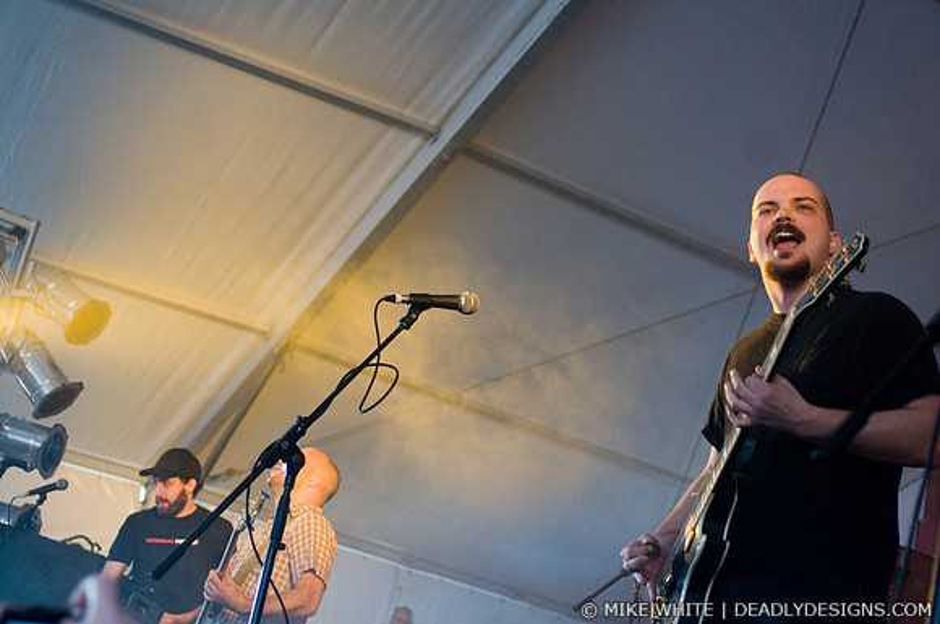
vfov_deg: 22.6
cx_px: 470
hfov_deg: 33.4
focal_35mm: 60
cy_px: 312
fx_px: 1564
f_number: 2.8
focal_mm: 40
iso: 800
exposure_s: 1/200
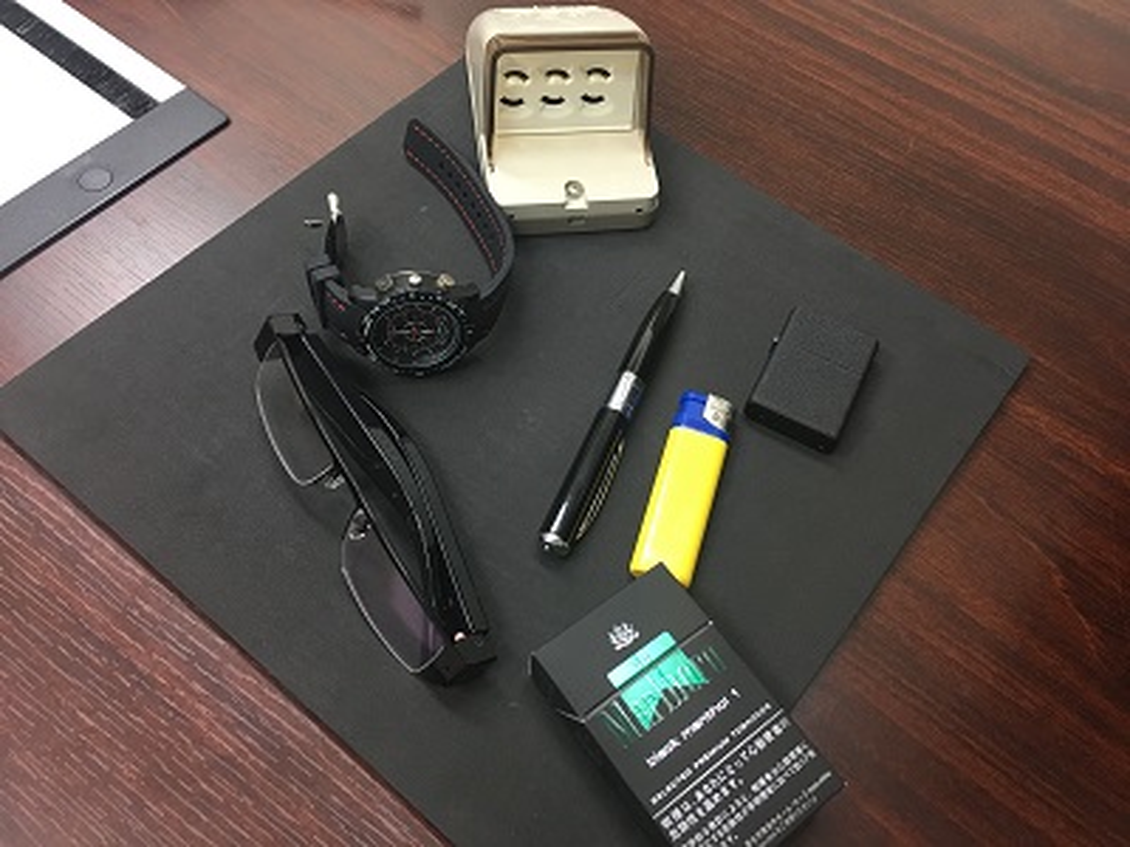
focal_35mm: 29
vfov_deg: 48.2
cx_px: 565
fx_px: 947
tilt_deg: -59.1
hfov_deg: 61.7
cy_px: 424
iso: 50
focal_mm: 4.15
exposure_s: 1/17
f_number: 2.2
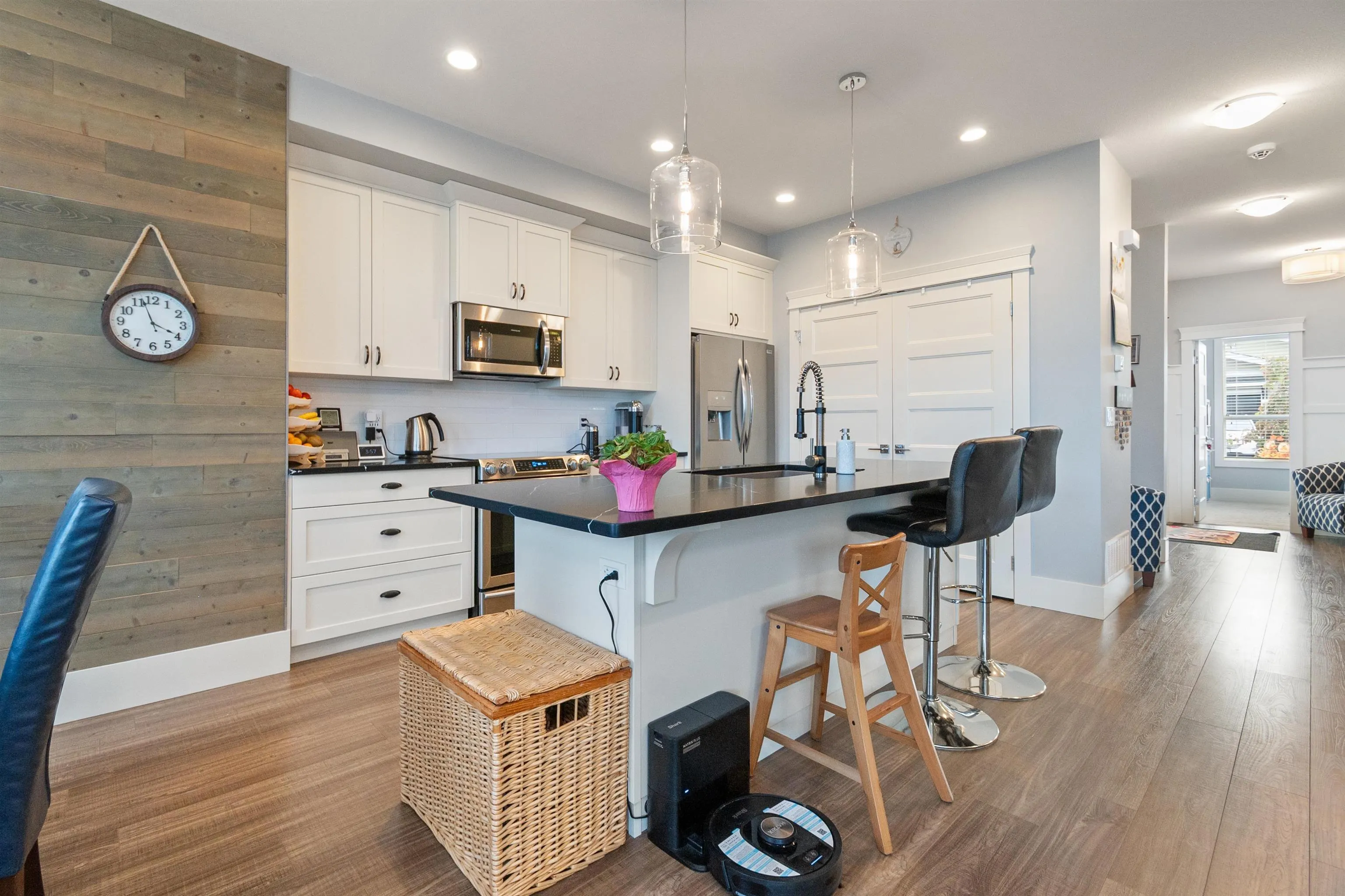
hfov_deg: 100.4
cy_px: 448
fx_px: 560
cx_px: 672
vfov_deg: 77.3
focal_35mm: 15
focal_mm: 10
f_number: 7.1
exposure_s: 1/25
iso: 320
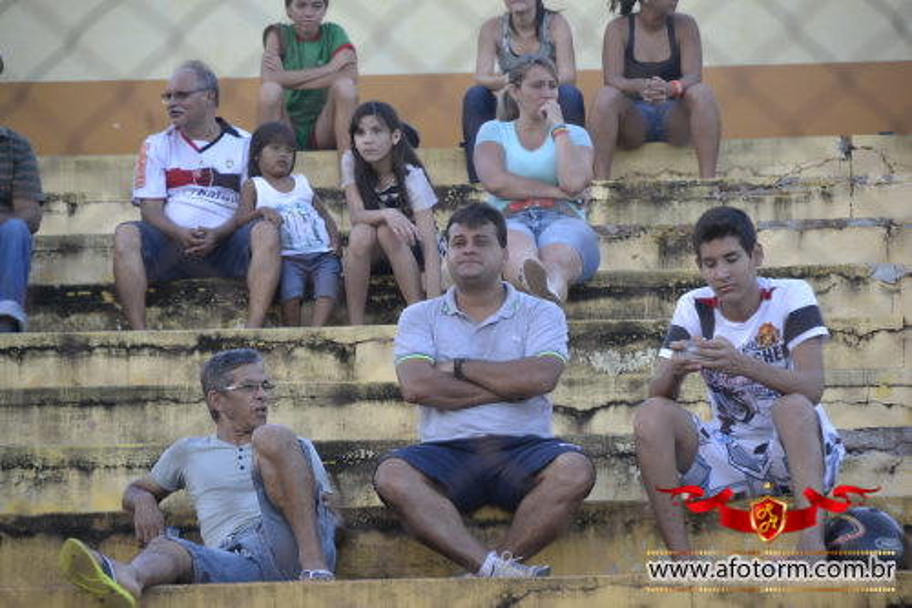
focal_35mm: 202
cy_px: 304
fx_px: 5128
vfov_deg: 6.8
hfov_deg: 10.2
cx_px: 456
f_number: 5.6
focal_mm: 135
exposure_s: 1/125
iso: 640
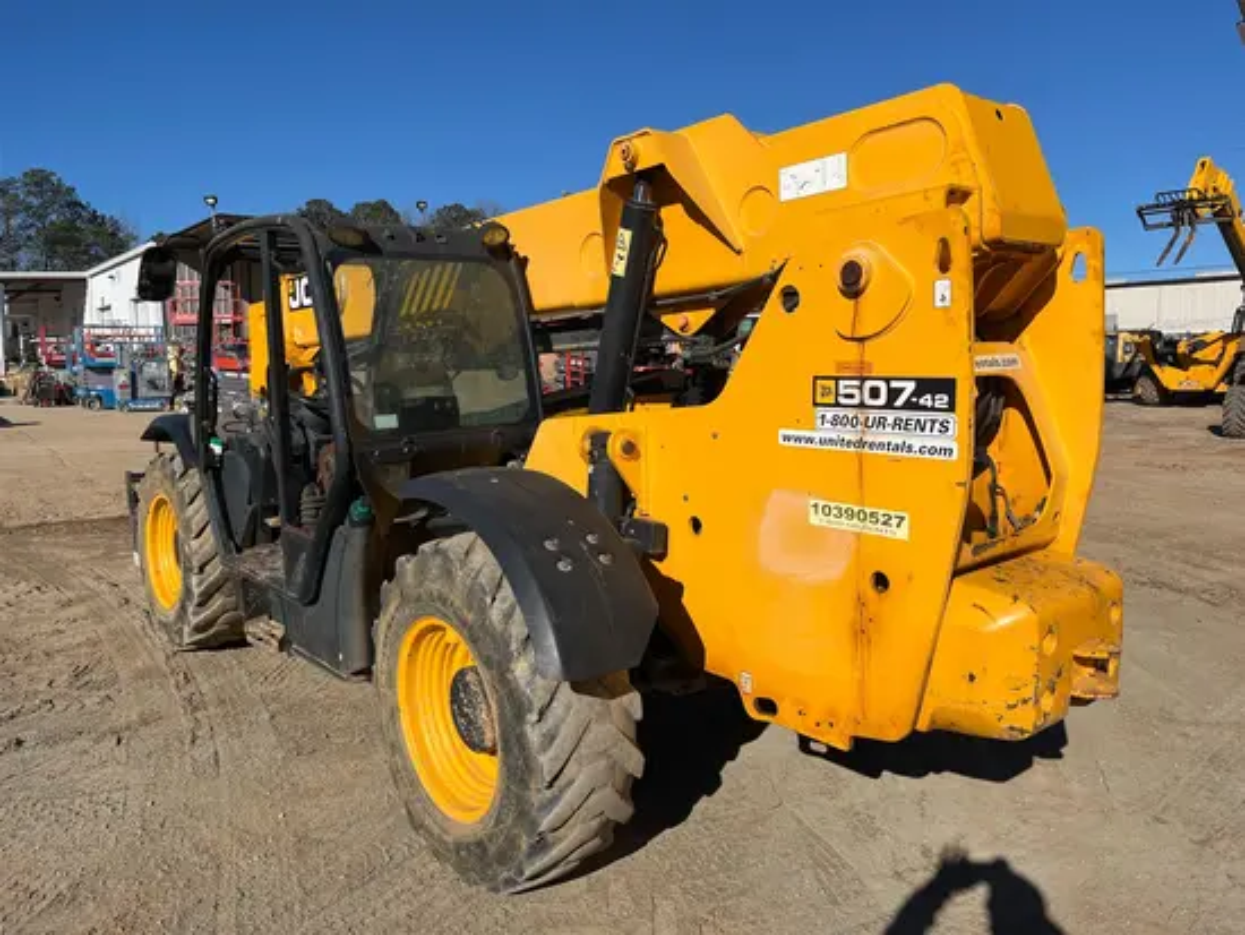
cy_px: 468
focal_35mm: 26
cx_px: 622
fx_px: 936
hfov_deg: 67.3
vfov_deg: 53.1
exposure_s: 1/6173
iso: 50
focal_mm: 5.1
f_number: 1.6
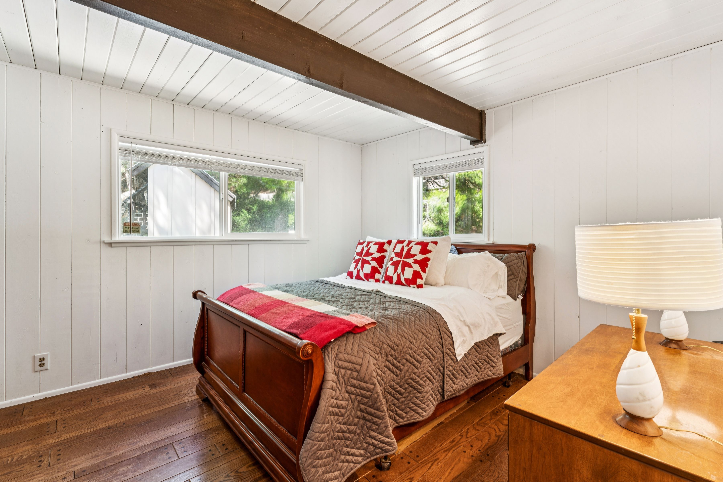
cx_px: 362
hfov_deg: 95.7
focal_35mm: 16
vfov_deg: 72.7
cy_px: 241
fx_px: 327
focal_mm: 16.3
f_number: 13
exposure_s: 1/1.25
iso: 100
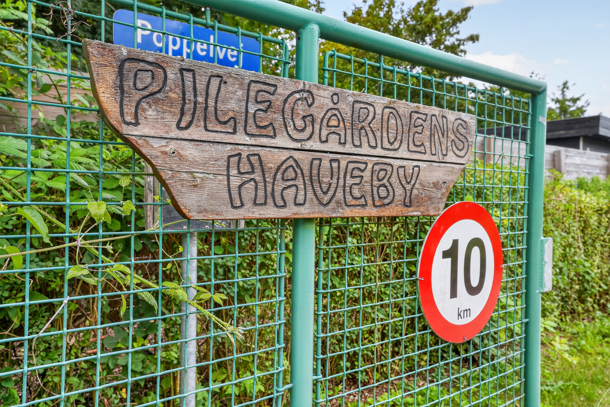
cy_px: 204
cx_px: 305
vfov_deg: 46.4
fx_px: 474
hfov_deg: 65.5
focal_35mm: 28
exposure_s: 1/25
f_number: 8
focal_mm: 28
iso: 400
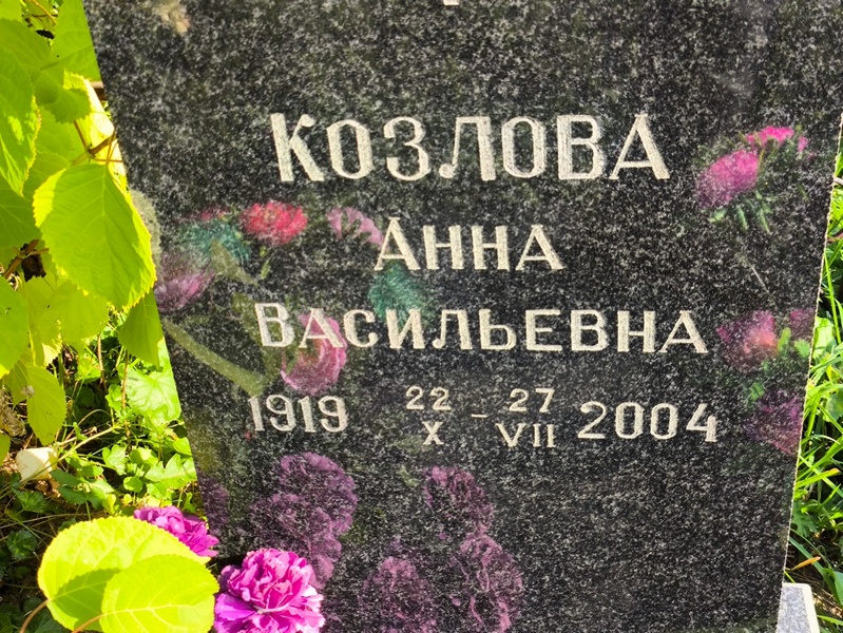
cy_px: 316
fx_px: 1218
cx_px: 422
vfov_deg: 29.1
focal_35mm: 50
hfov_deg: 38.2
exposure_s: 1/373
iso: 50
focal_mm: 4.71
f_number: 1.7
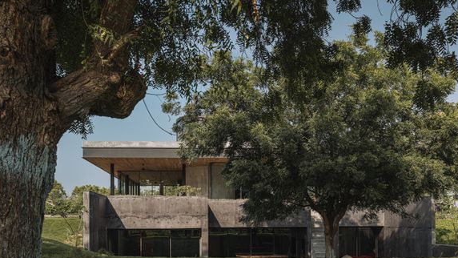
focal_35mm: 43
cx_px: 228
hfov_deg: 47.3
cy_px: 131
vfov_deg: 27.7
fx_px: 522
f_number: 10
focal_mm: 40
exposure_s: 1/25
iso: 100
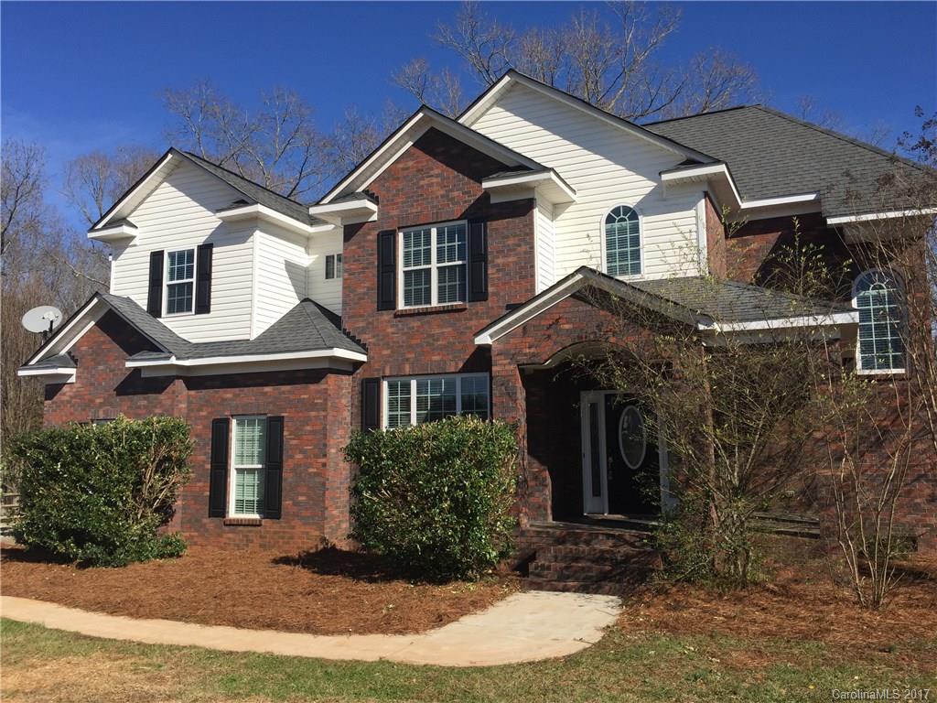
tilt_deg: +6.6
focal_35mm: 29
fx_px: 785
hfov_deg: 61.7
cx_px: 468
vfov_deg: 48.2
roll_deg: +1.5
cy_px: 352
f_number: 2.2
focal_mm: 4.15
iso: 32
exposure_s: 1/2639
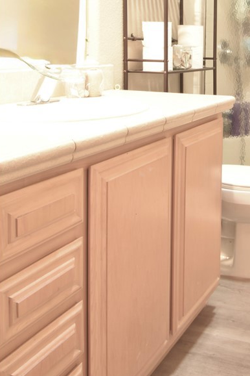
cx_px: 231
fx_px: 469
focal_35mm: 45
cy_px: 72
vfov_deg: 41.6
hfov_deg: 28.6
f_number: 11
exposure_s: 1.6
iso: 400
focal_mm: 16
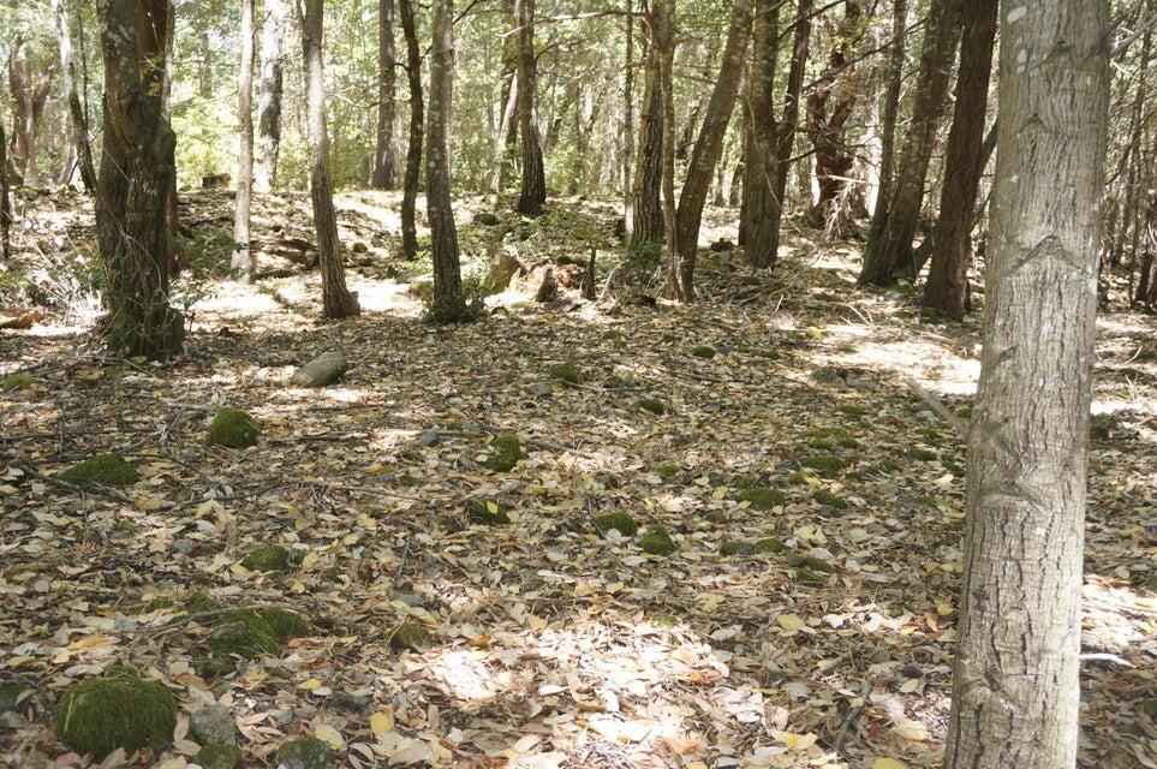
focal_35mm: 33
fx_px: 1059
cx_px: 578
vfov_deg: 39.9
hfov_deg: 57.3
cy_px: 384
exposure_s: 1/60
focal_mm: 22
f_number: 4
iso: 400
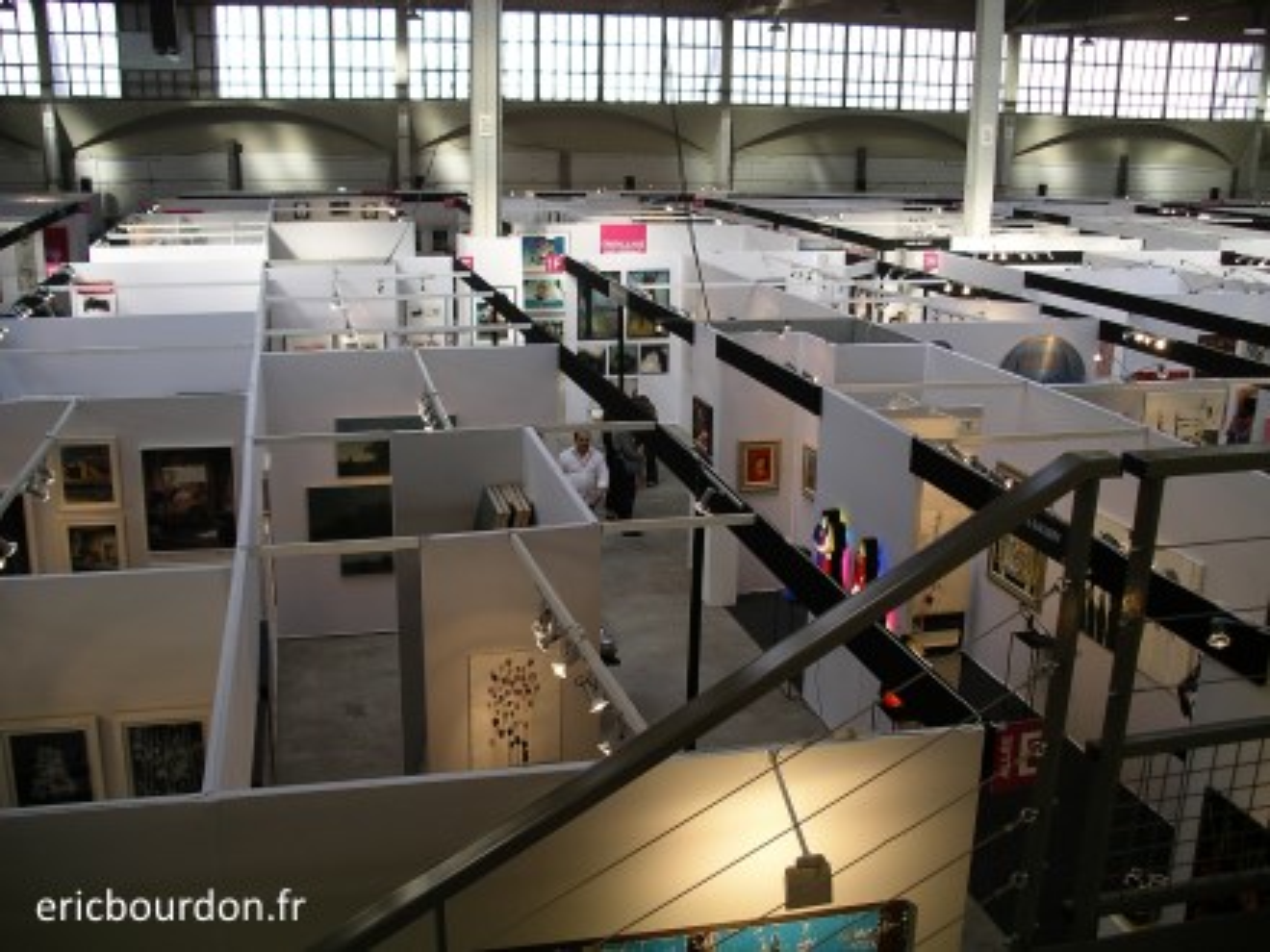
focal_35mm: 37
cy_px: 476
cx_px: 635
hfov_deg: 50.1
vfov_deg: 38.7
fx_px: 1357
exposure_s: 1/111
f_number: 2.8
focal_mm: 7.8
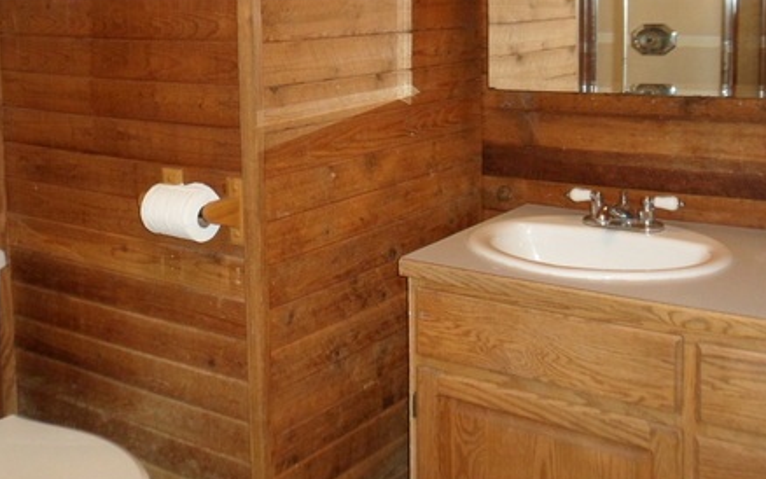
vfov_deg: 26.3
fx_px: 1002
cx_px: 322
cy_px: 84
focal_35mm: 48
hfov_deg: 41.7
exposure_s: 1/30
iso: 240
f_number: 3.5
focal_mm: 5.3
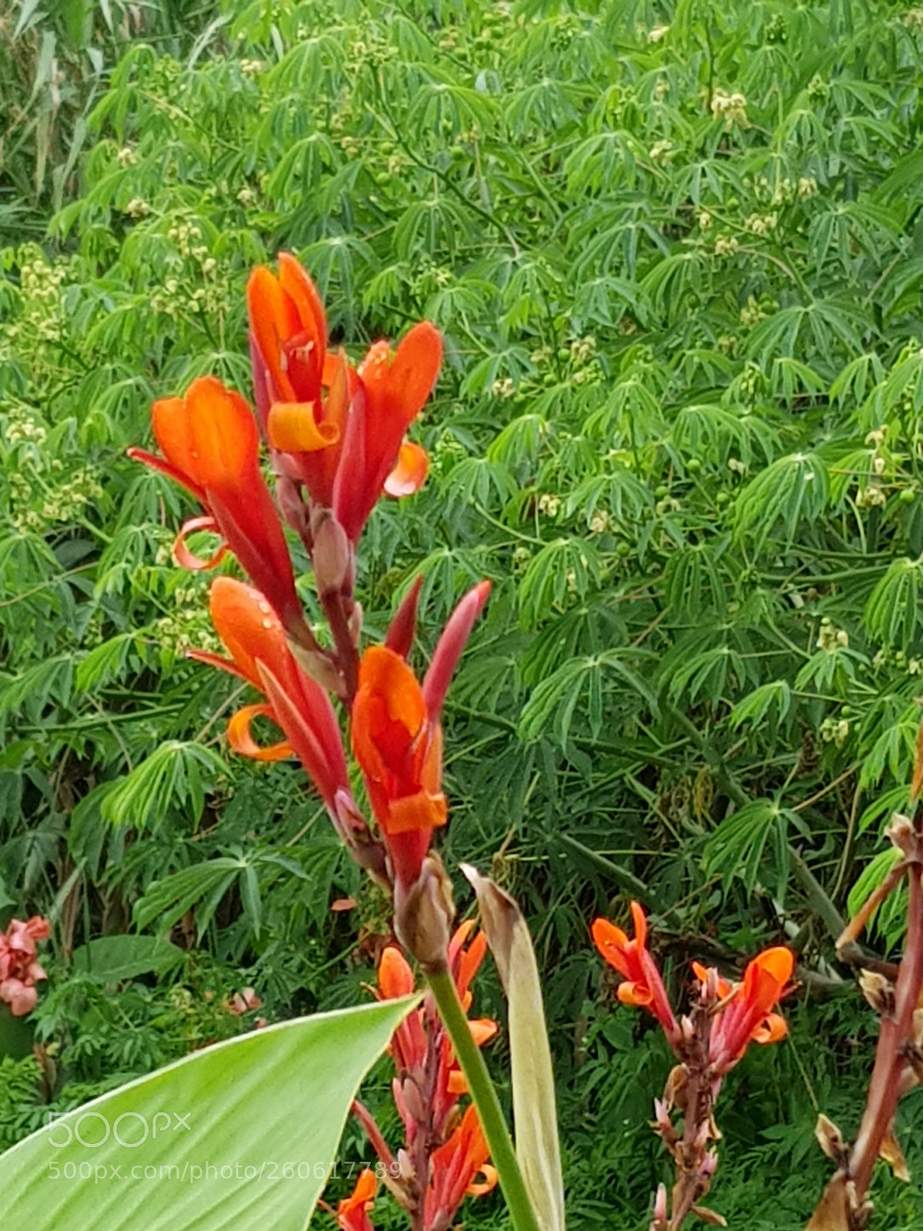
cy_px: 616
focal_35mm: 26
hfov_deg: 53.1
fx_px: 924
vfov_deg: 67.3
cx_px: 462
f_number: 1.7
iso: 40
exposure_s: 1/325
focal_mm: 4.2
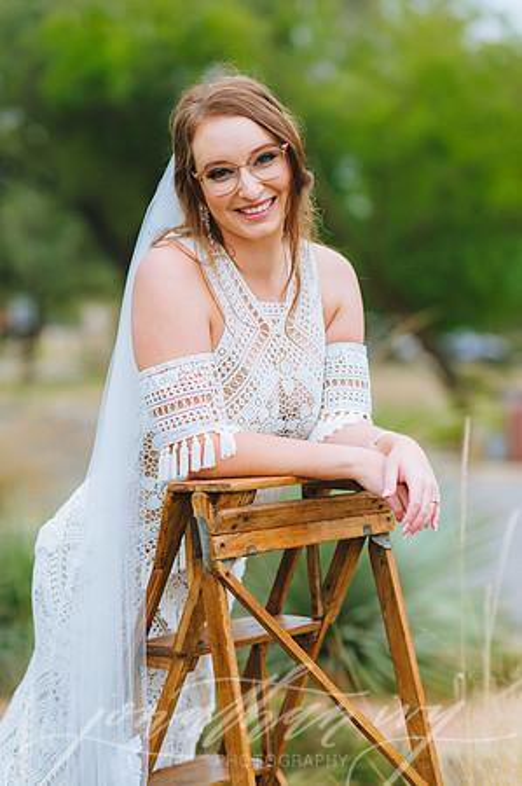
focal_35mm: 85
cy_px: 393
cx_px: 261
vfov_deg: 23.9
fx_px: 1853
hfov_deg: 16.0
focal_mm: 85
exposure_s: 1/640
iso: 320
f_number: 2
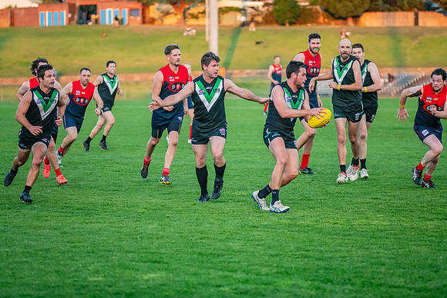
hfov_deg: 17.1
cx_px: 224
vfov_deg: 11.4
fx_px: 1490
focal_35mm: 120
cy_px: 149
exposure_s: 1/1600
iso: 2500
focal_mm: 120
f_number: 2.8
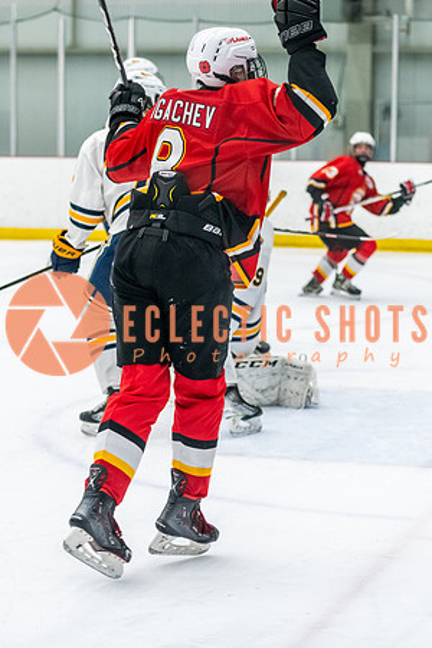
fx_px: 1917
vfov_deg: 19.2
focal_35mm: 106
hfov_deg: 12.9
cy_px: 325
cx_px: 190
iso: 3200
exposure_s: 1/800
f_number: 2.8
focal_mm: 70
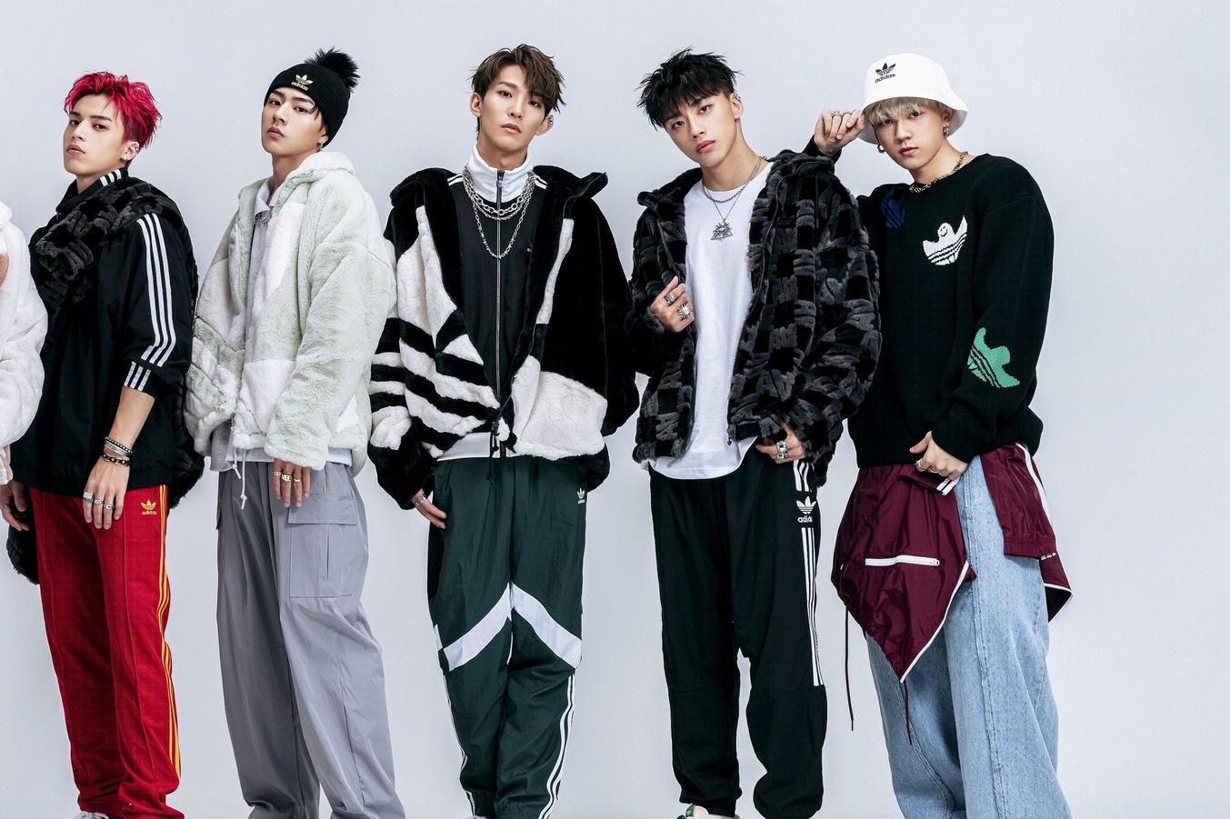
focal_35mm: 68
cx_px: 444
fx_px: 2322
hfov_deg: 29.5
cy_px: 468
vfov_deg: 20.0
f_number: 10
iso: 200
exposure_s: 1/160
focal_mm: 46
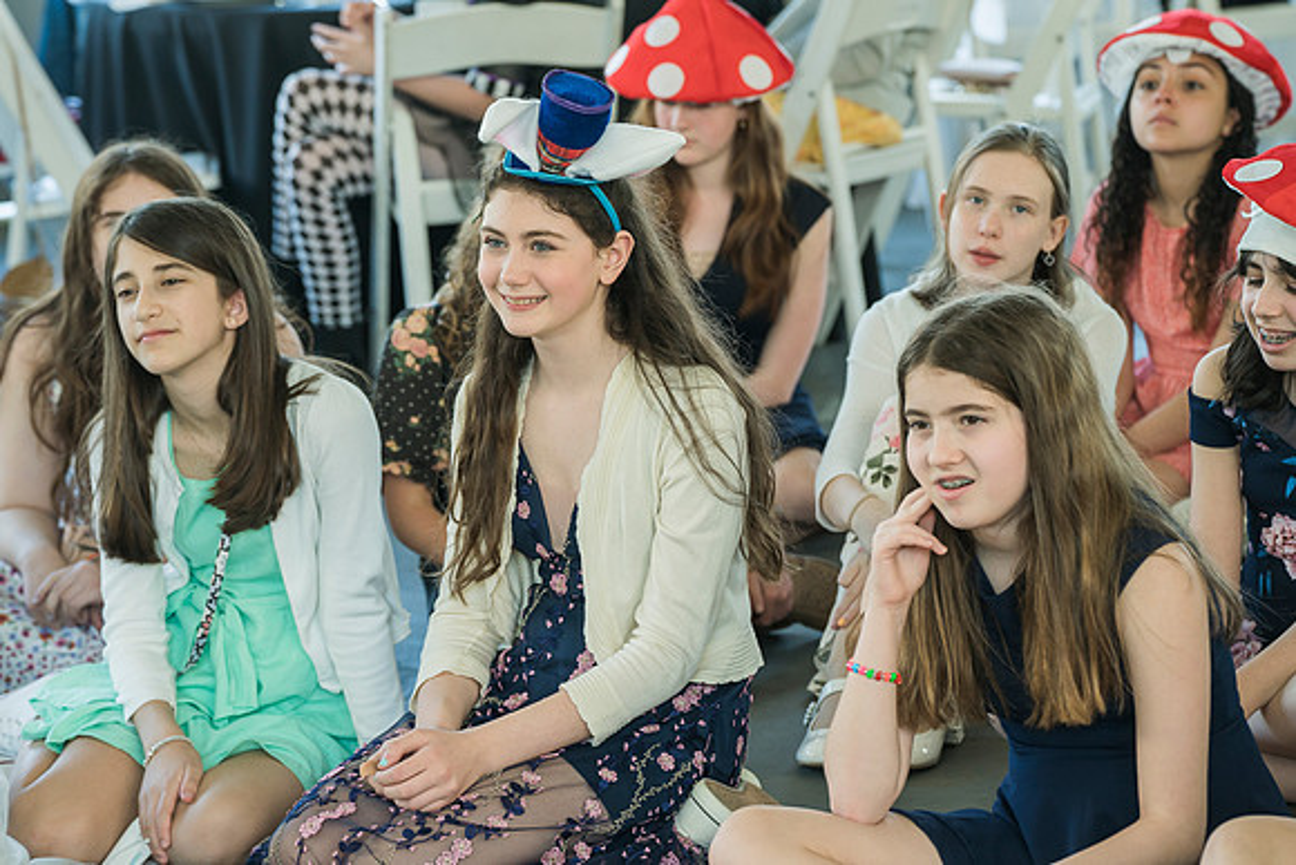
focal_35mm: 117
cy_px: 432
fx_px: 4213
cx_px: 648
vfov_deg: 11.7
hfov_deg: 17.5
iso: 800
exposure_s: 1/160
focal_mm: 117
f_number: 5
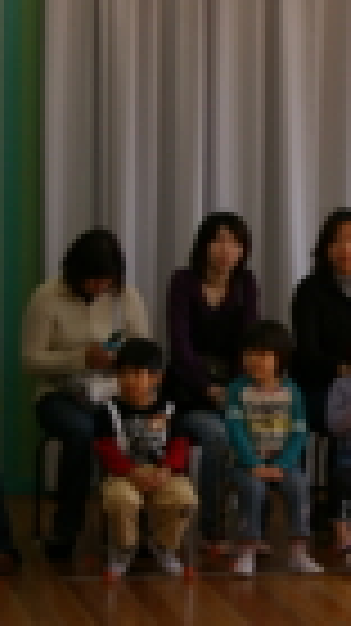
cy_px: 363
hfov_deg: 8.0
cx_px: 482
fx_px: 2478
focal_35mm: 150
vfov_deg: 14.4
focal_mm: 33
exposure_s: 1/60
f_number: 4
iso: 200
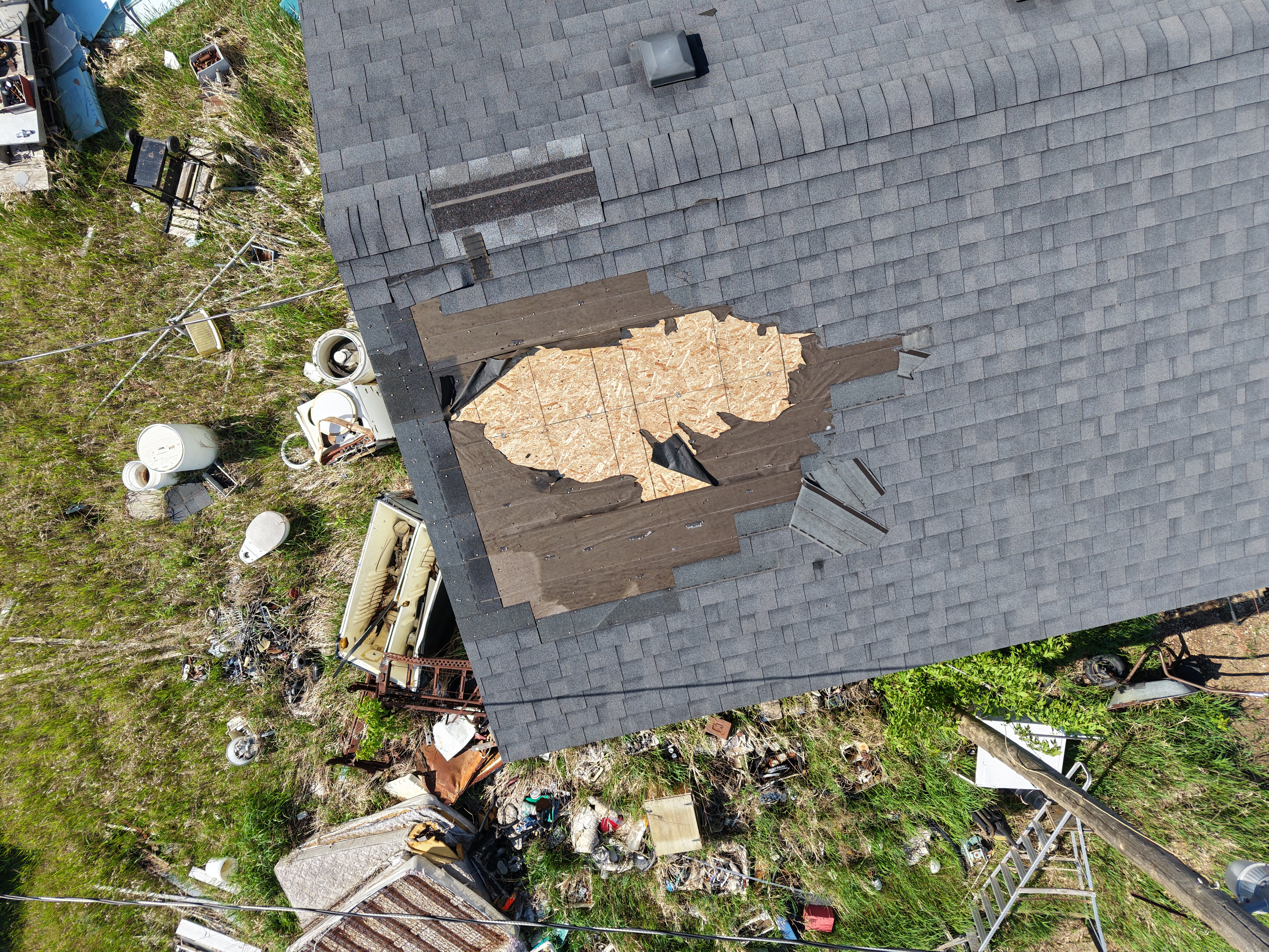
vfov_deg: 56.8
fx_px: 880
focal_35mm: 24
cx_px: 634
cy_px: 476
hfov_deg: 71.6
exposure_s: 1/3200
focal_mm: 8.67
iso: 190
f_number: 1.8
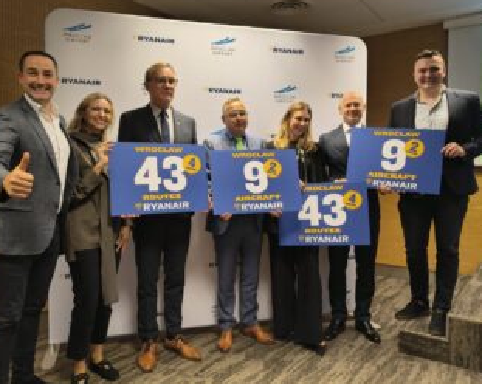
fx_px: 413
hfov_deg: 60.5
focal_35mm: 29
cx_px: 235
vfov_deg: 49.9
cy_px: 183
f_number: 1.8
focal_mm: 4.81
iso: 473
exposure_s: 1/59.9
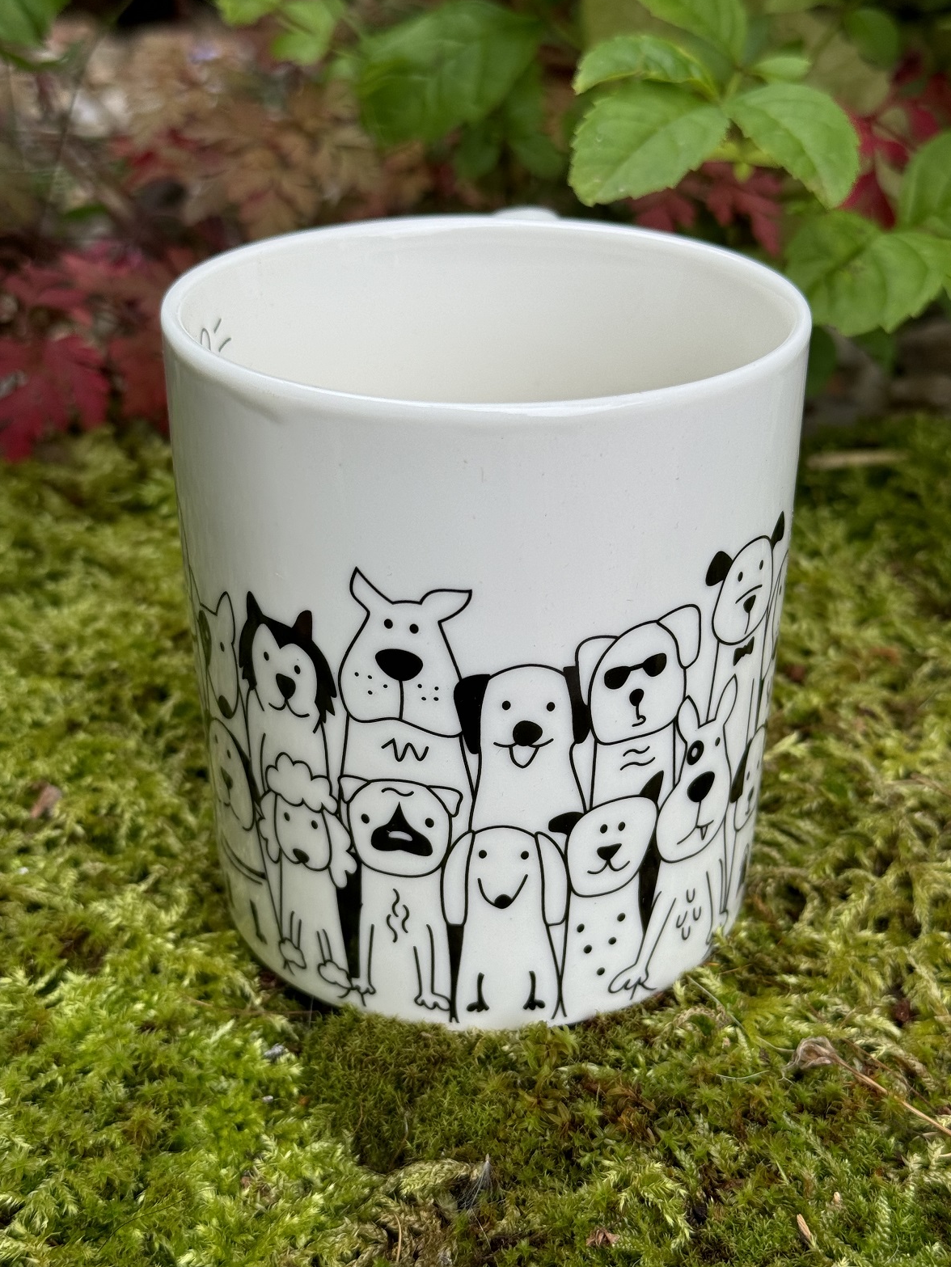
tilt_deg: -31.3
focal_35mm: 49
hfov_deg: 29.7
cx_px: 484
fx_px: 1794
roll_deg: +0.0
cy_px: 636
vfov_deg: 38.9
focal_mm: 6.76
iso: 64
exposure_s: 1/765
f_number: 1.78
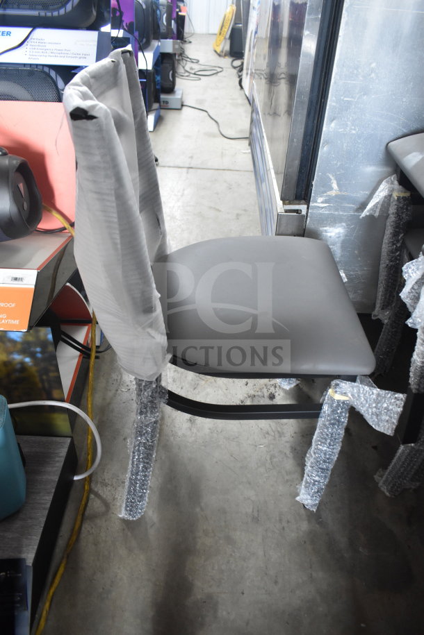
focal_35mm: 27
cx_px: 212
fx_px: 477
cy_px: 318
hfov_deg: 47.9
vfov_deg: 67.4
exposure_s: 1/30
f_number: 3.5
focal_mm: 18
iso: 1600
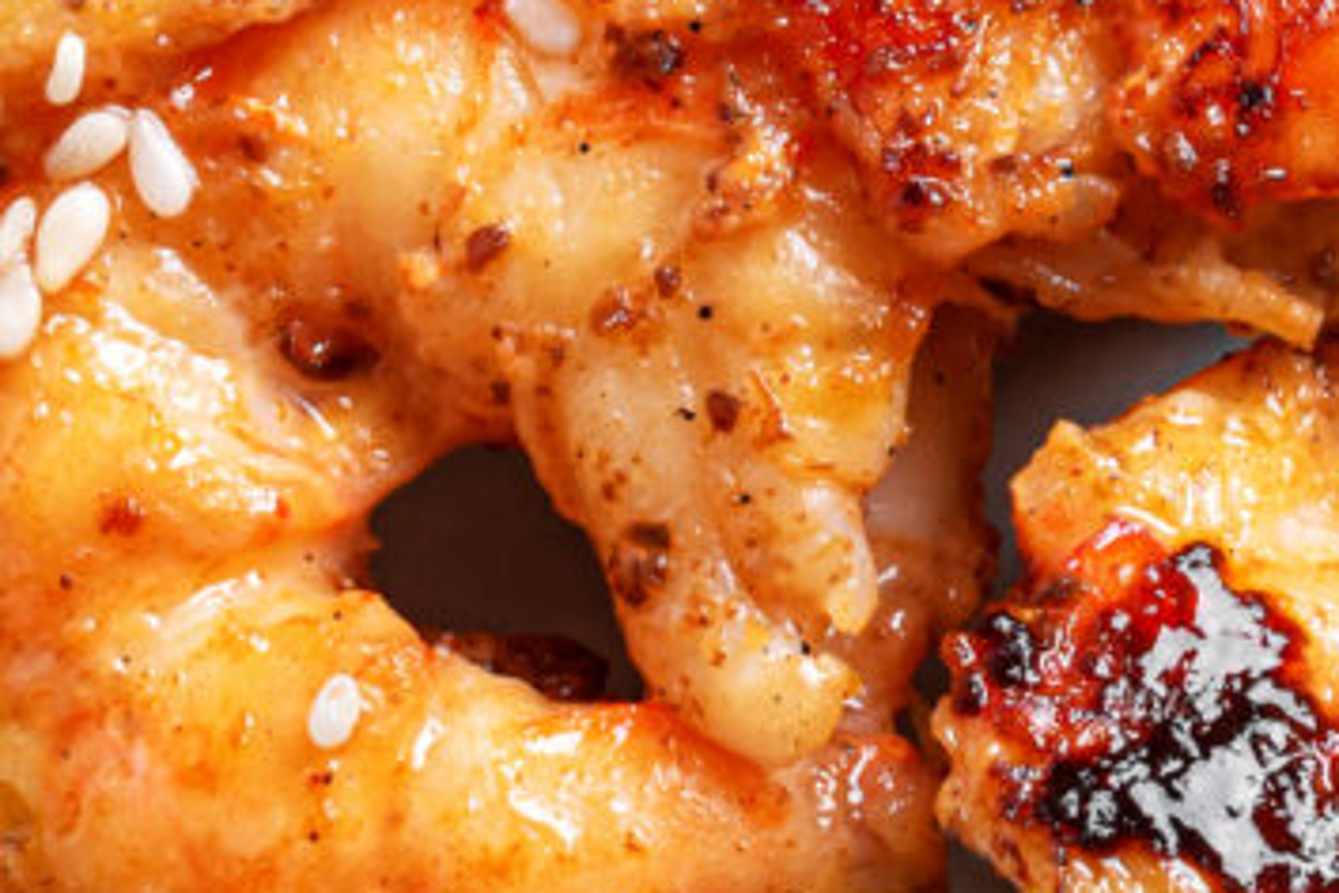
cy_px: -23
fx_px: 9075
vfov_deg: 5.6
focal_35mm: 244
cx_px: 1785
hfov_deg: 8.3
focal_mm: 45
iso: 100
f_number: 11
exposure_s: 1/160
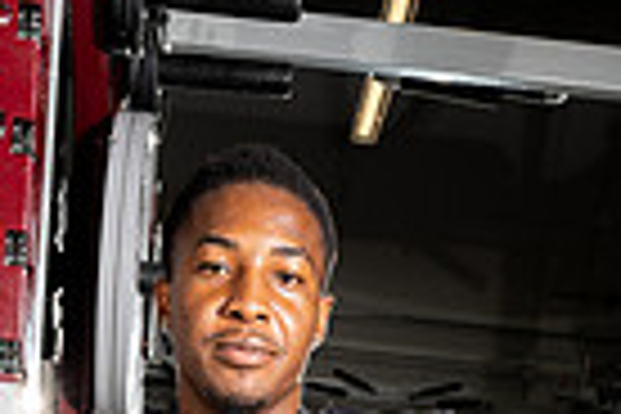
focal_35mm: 78
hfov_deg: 25.9
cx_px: 225
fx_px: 1345
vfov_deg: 13.5
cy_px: 945
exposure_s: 1/250
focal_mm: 24
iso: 200
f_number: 7.1
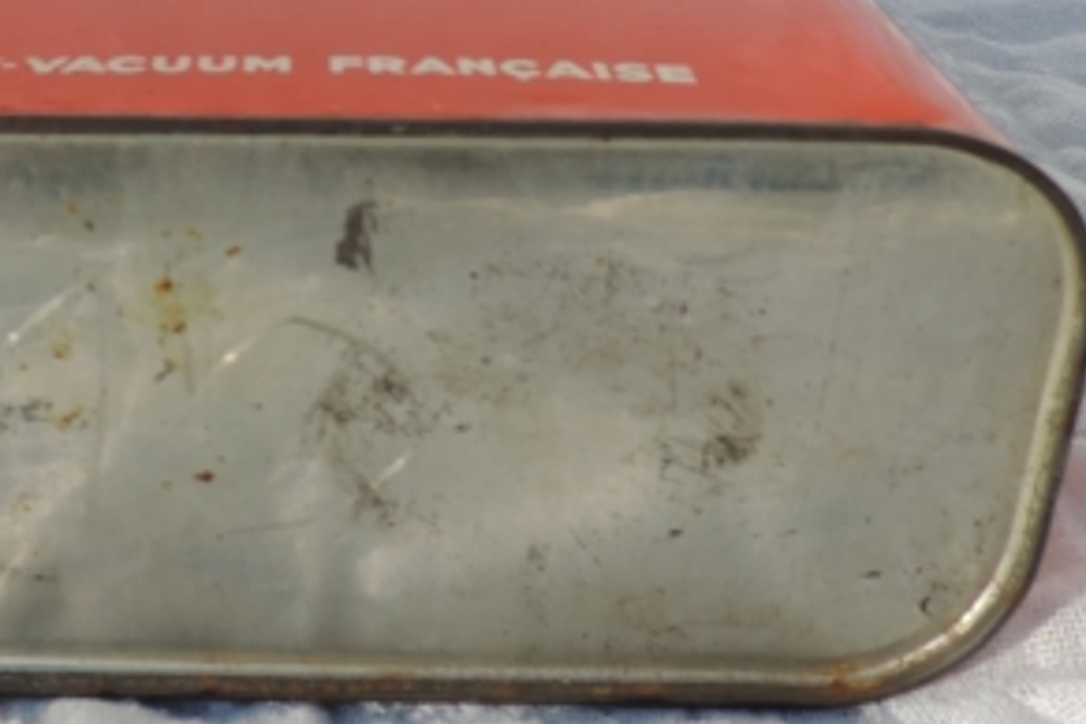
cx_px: 224
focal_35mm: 60
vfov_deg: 22.6
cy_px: 325
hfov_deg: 32.5
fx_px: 1810
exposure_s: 1/800
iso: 80
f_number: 3.1
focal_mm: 4.9
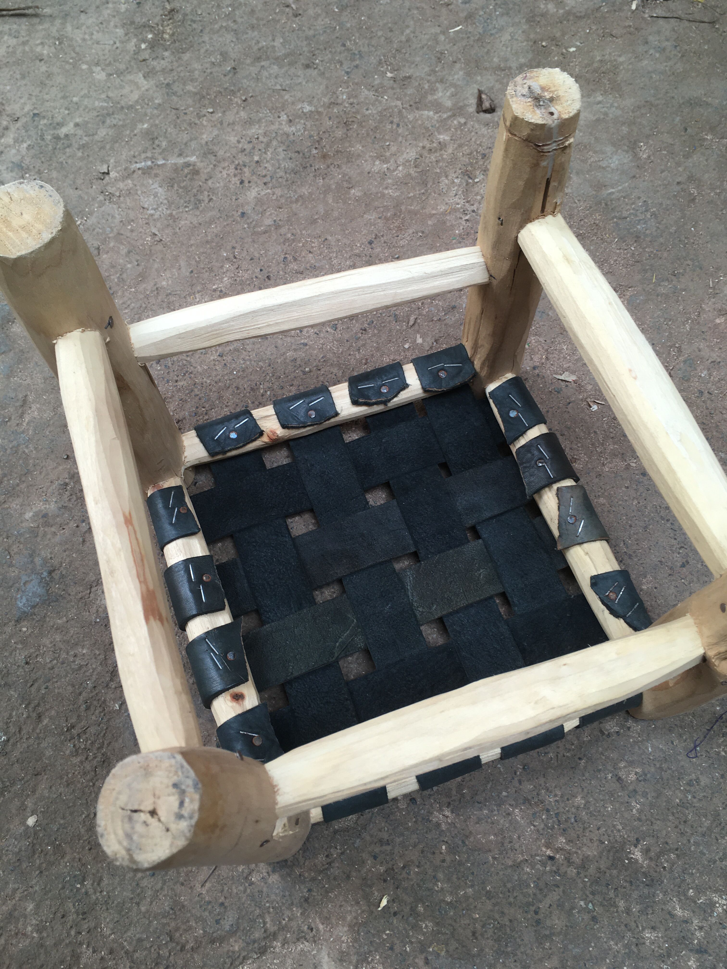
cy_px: 484
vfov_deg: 61.7
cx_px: 364
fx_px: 812
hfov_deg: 48.2
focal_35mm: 29
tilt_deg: -66.0
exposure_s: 1/100
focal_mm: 4.15
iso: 25
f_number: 2.2
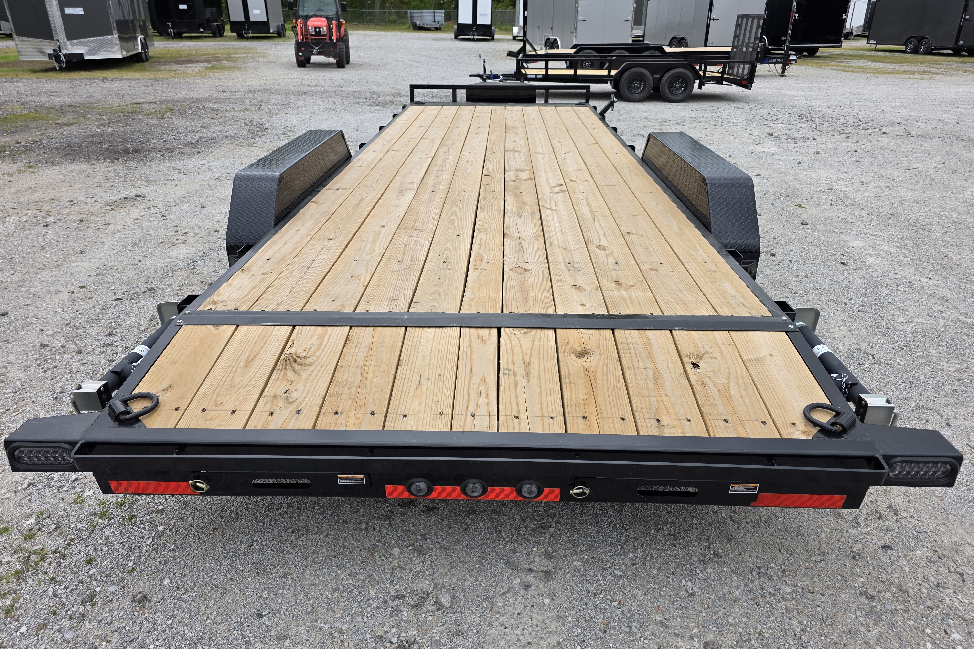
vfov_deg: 53.1
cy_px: 322
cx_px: 486
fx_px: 649
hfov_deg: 73.7
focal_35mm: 24
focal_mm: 6.3
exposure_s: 1/2339
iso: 80
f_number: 1.7
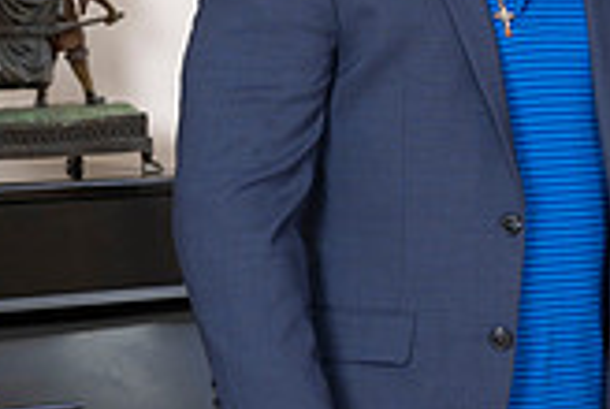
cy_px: 35
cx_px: 963
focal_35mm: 282
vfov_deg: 4.9
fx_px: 4787
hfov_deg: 7.2
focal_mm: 76
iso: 320
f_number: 8
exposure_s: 1/80
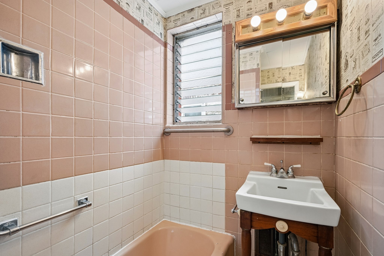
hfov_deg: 96.7
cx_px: 192
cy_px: 128
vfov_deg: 73.7
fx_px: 171
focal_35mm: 16
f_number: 8
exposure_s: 1/50
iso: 800
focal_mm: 16
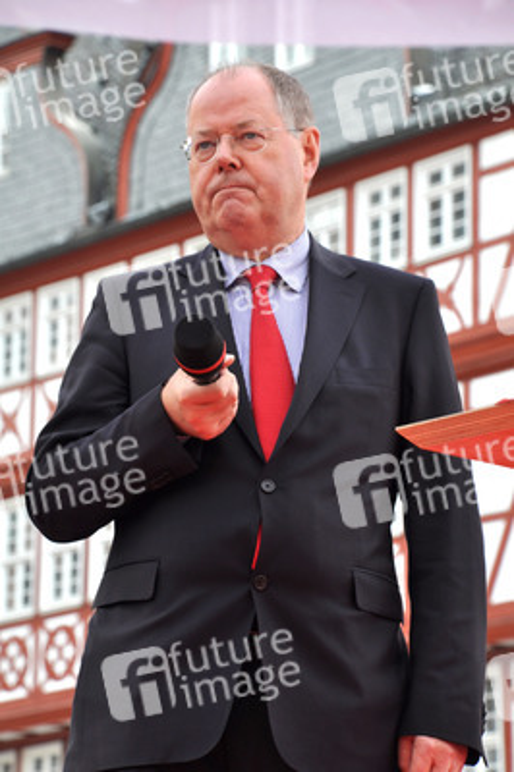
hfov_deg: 8.2
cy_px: 386
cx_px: 257
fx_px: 3604
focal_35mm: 168
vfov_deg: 12.2
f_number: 8
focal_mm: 112
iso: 400
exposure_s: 1/160
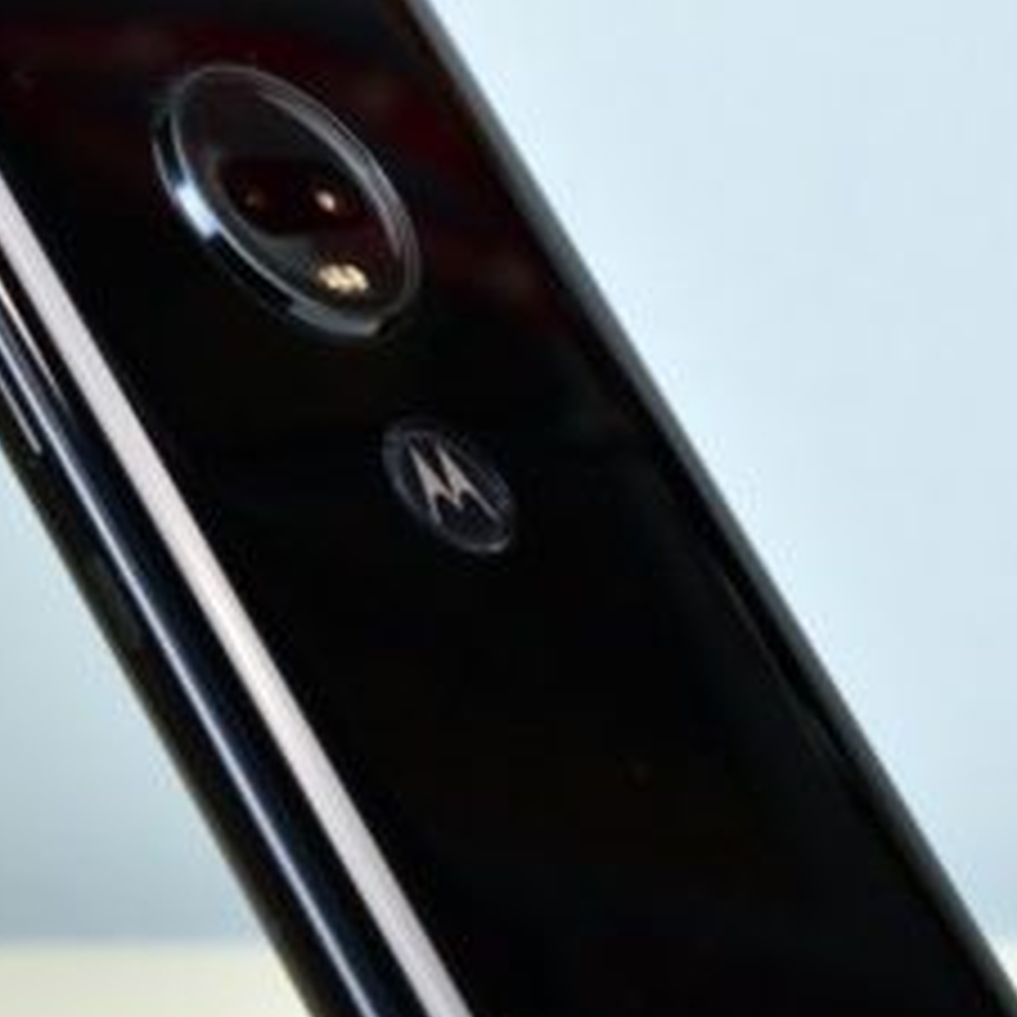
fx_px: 6187
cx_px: -158
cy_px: 466
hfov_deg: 9.3
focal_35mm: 186
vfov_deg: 9.4
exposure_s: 1/40
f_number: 10
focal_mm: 55
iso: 1600
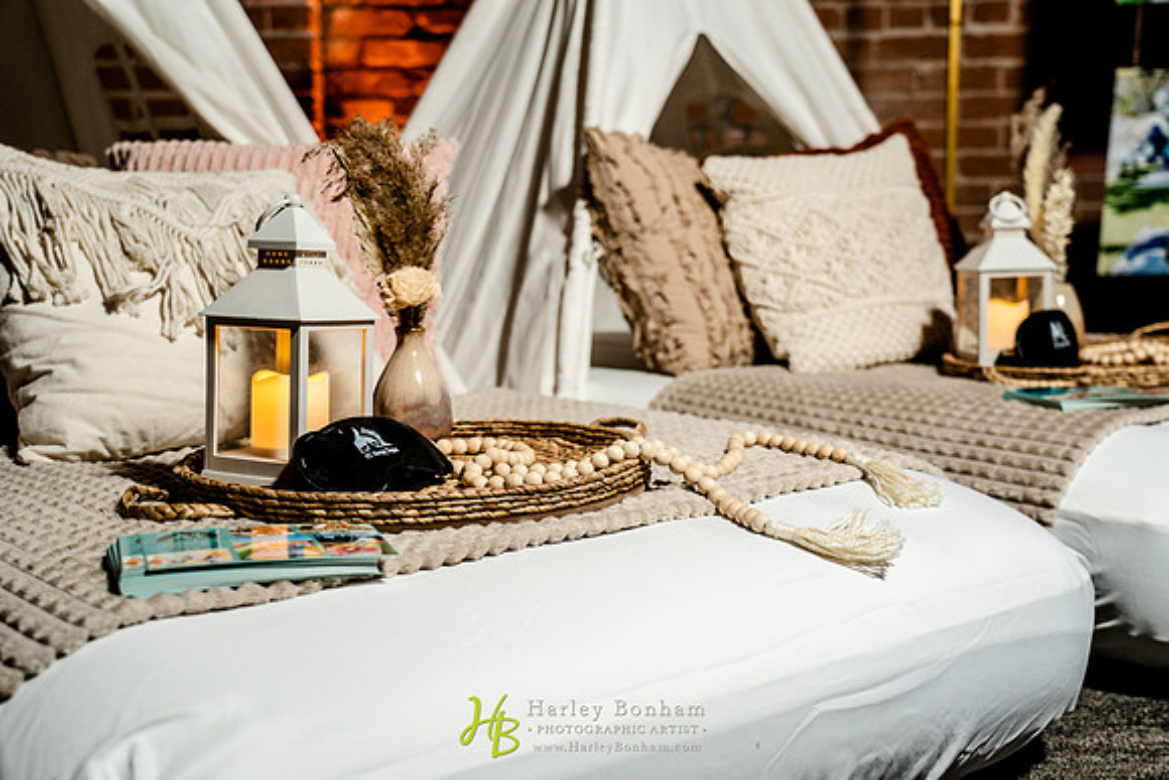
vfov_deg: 31.9
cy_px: 390
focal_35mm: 42
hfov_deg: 46.4
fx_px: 1364
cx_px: 584
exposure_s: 1/100
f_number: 4
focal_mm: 42
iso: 800
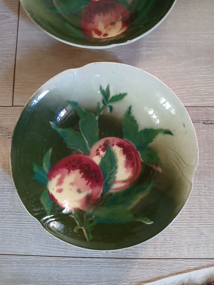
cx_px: 107
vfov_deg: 67.3
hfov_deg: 53.1
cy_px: 142
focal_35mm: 26
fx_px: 214
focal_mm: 3.98
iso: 400
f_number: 1.8
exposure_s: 1/25.1
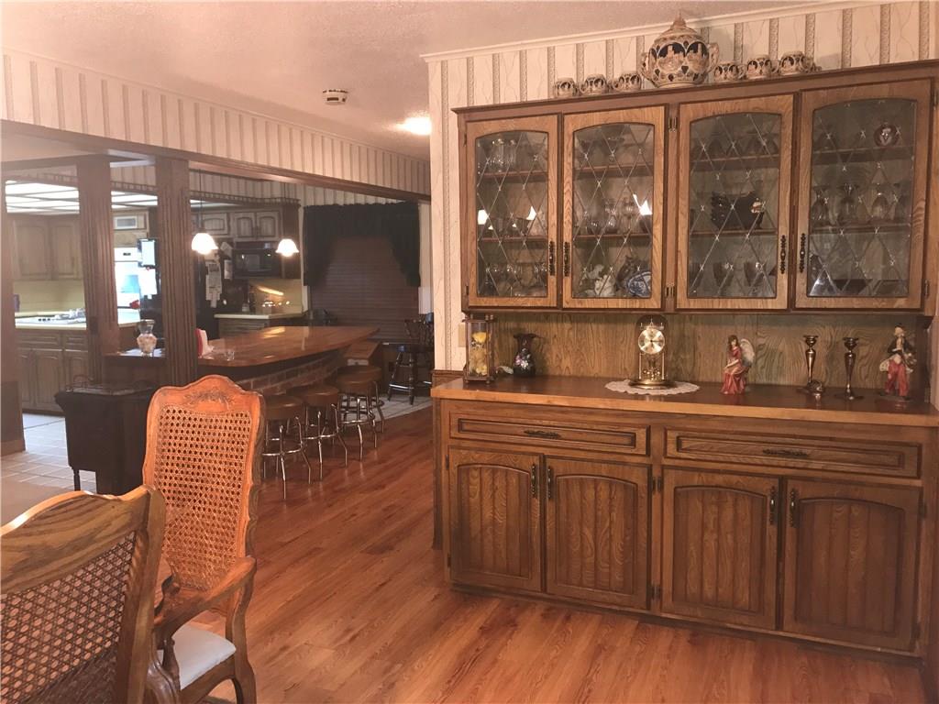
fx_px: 760
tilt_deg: -6.2
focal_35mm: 28
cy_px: 352
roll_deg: +0.4
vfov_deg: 49.7
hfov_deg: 63.4
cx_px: 470
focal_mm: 3.99
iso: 100
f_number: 1.8
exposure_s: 1/17
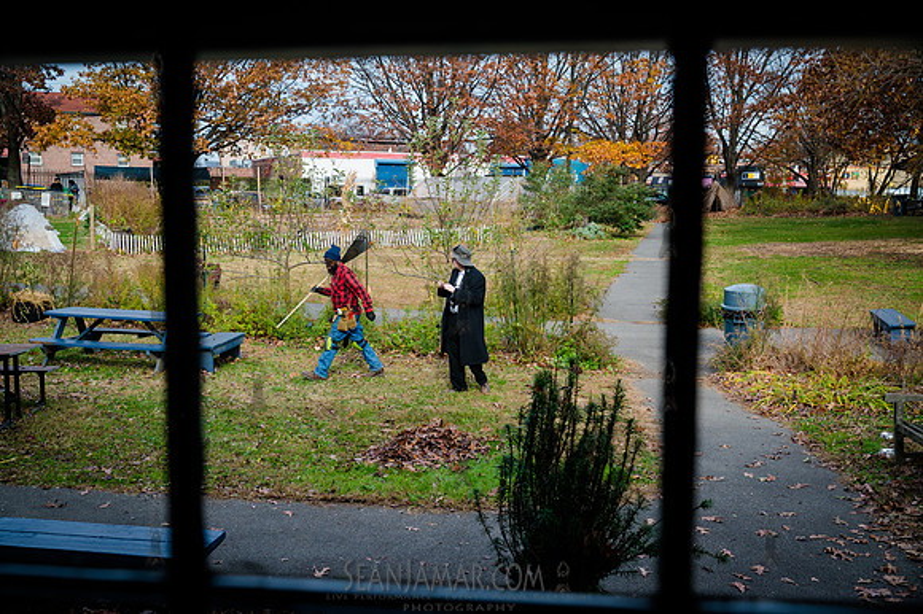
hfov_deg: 54.5
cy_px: 307
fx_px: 897
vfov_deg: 37.8
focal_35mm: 35
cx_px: 462
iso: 1000
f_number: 5
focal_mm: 35
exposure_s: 1/800
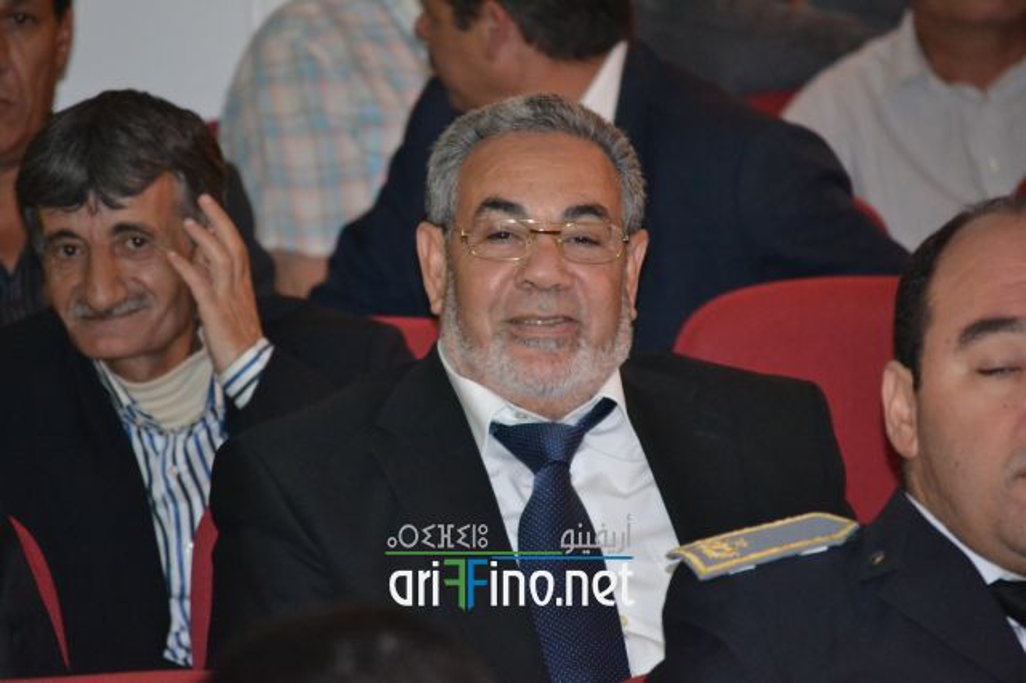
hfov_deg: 7.2
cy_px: 342
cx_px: 513
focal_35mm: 285
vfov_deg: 4.8
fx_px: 8118
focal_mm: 190
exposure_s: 1/60
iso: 3200
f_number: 5.6
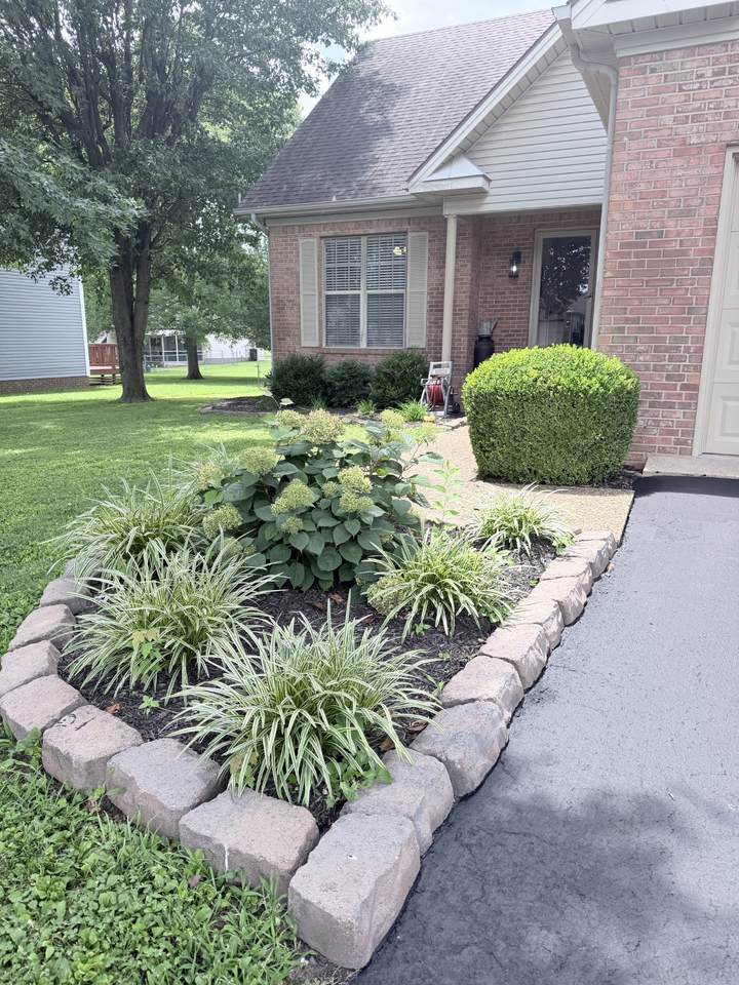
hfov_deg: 56.8
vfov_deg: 71.6
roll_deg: -0.1
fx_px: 683
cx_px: 370
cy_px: 492
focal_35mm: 24
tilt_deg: -13.3
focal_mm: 6.76
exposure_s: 1/796
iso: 100
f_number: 1.78
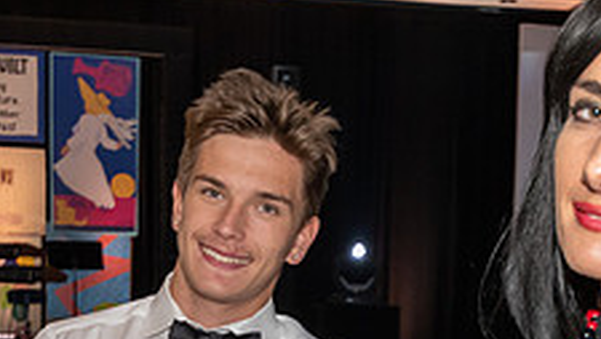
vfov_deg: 13.8
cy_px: 463
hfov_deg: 25.3
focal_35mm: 84
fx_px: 1340
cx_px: 315
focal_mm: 20
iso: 2000
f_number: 3.5
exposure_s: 1/60
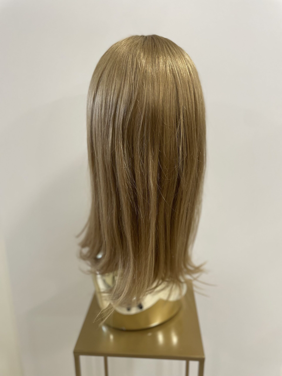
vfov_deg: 67.3
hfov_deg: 53.1
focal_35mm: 26
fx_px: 282
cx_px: 141
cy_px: 188
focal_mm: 4.2
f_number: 1.6
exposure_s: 1/50
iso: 80
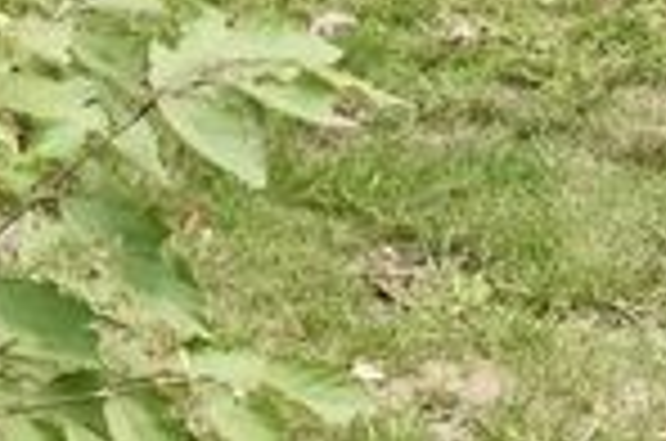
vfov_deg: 5.4
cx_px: -54
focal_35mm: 229
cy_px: -1091
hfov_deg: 8.9
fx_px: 4227
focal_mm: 22
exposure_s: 1/250
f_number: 8
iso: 800
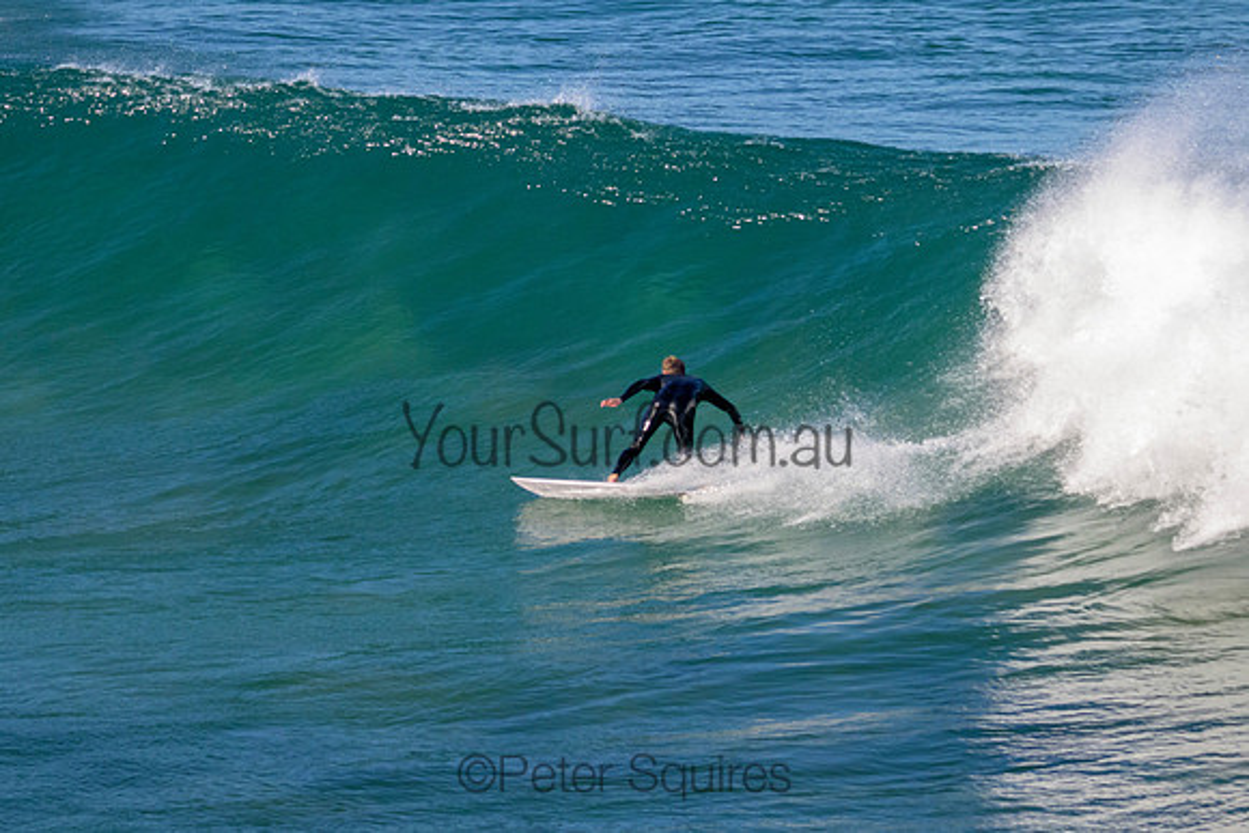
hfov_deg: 4.8
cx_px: 680
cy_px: 366
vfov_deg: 3.2
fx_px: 14751
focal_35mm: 425
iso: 2200
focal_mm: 330
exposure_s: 1/2000
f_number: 11
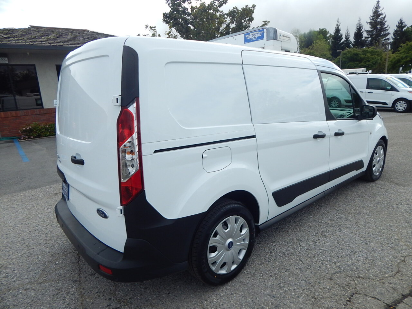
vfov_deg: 61.1
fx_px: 262
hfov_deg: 76.4
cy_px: 154
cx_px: 206
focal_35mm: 22
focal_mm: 4
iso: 125
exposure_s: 1/500
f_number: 6
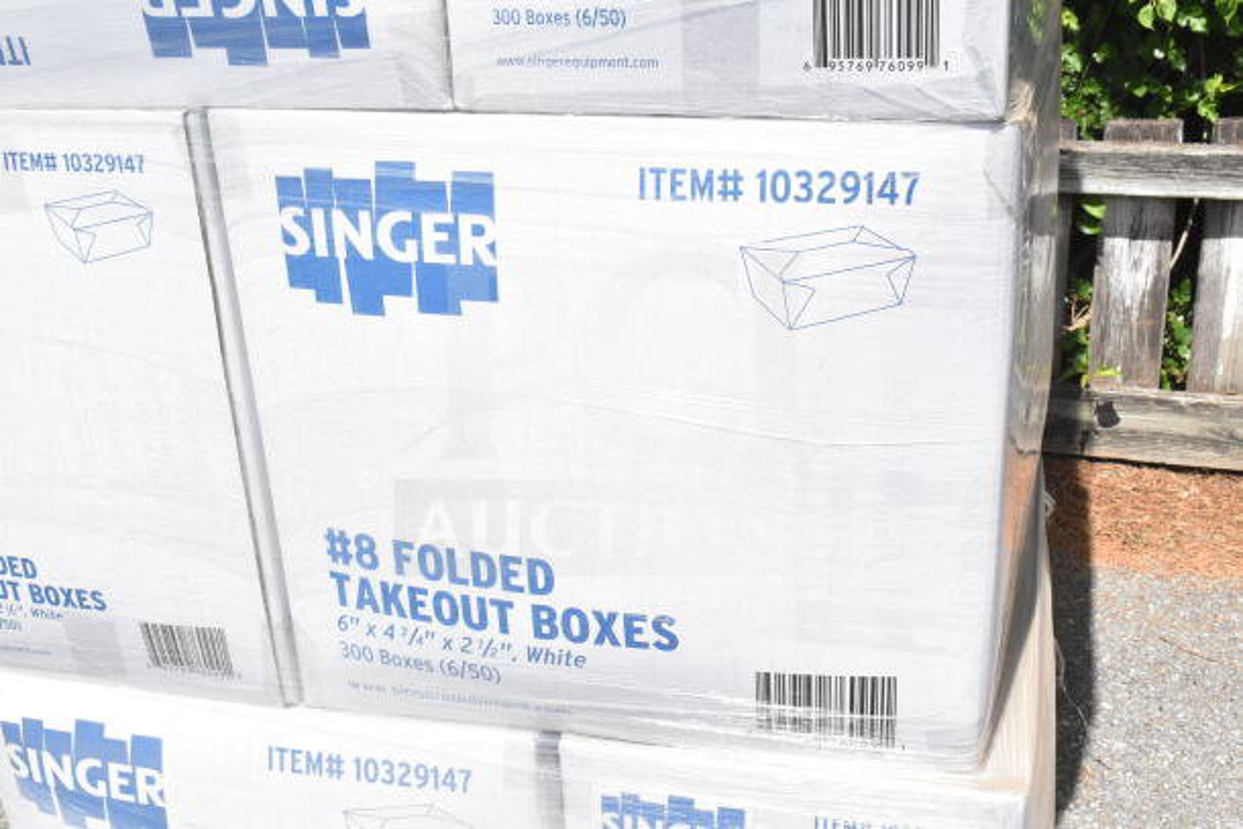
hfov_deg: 43.6
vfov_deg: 29.9
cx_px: 622
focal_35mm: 45
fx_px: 1554
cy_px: 414
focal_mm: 30
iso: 1600
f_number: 14
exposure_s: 1/800
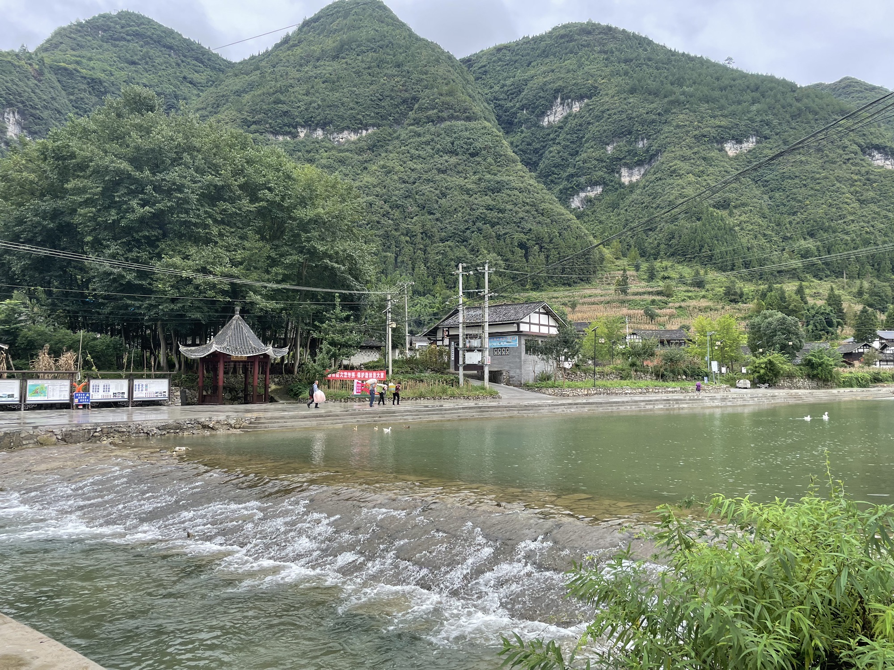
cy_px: 335
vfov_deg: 53.1
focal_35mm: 26
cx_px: 447
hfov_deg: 67.3
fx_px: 671
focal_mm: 4.2
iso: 32
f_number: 1.6
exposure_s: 1/1052
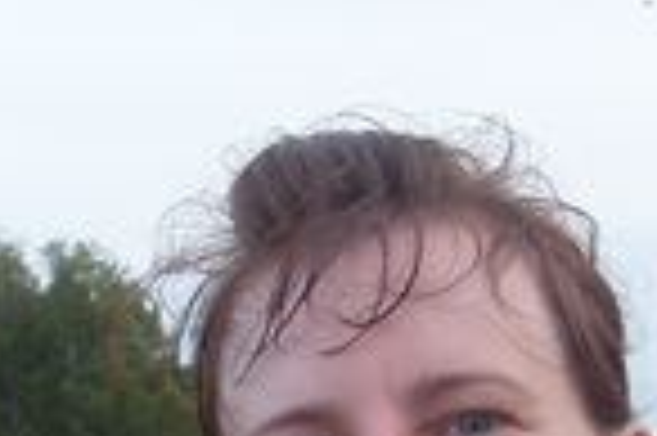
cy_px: 712
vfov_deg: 7.1
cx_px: 585
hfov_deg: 10.8
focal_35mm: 190
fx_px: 3464
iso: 80
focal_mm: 6.3
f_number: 3
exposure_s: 1/125
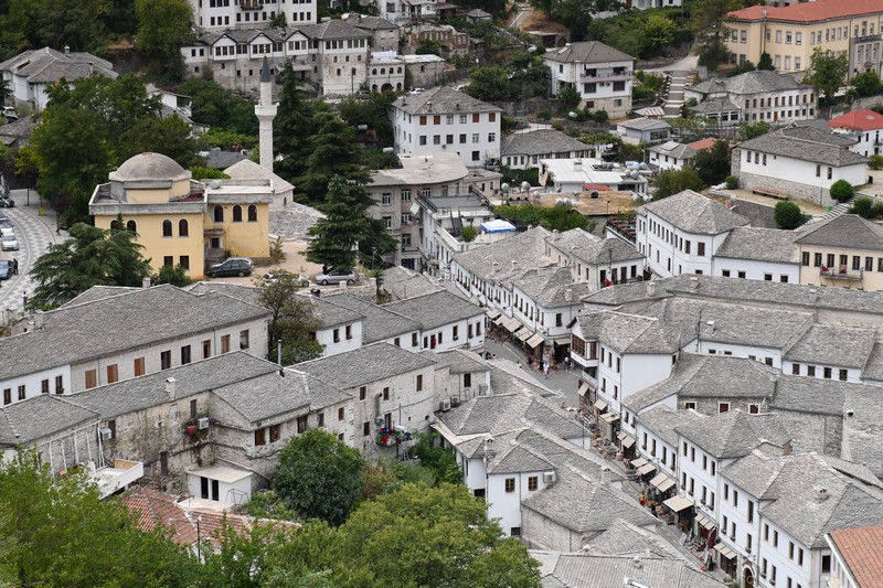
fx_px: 2133
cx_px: 442
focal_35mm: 87
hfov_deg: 23.4
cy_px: 294
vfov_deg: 15.7
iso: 200
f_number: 3.5
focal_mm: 58
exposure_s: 1/2000
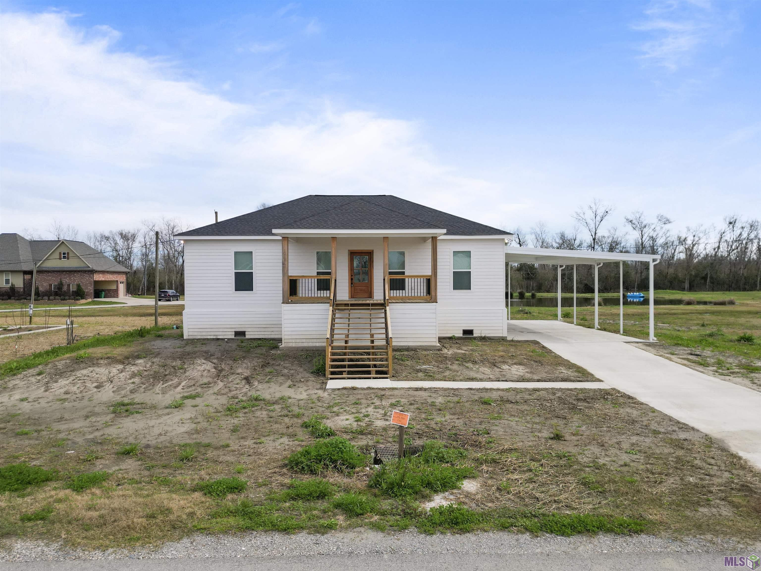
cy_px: 286
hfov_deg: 71.6
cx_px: 380
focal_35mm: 24
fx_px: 528
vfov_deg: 56.8
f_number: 1.7
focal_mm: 6.72
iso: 130
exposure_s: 1/3000
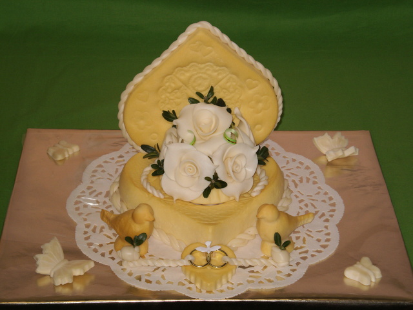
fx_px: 1026
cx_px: 206
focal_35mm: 86
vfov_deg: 17.2
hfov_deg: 22.8
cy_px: 155
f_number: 5.1
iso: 100
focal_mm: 14.3
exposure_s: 1/50
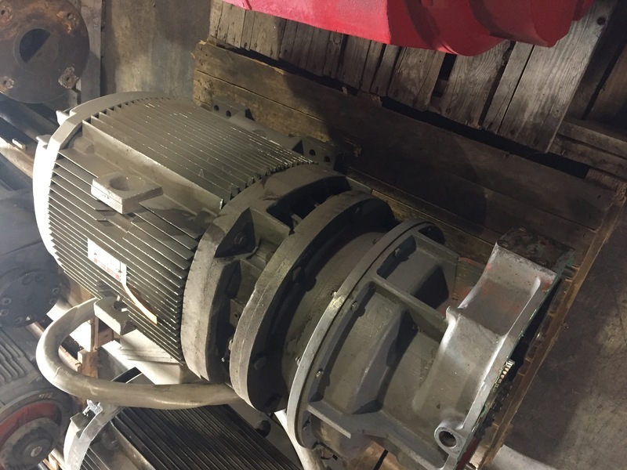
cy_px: 235
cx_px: 314
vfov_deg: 48.2
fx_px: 525
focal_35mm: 29
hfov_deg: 61.7
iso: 250
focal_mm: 4.15
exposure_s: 1/17
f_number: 2.2
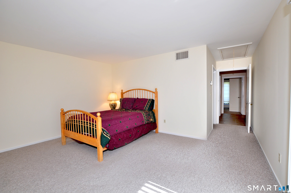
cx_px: 146
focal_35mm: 15
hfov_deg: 100.5
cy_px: 96
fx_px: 121
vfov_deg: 77.2
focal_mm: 10
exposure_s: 1/40
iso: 200
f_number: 7.1
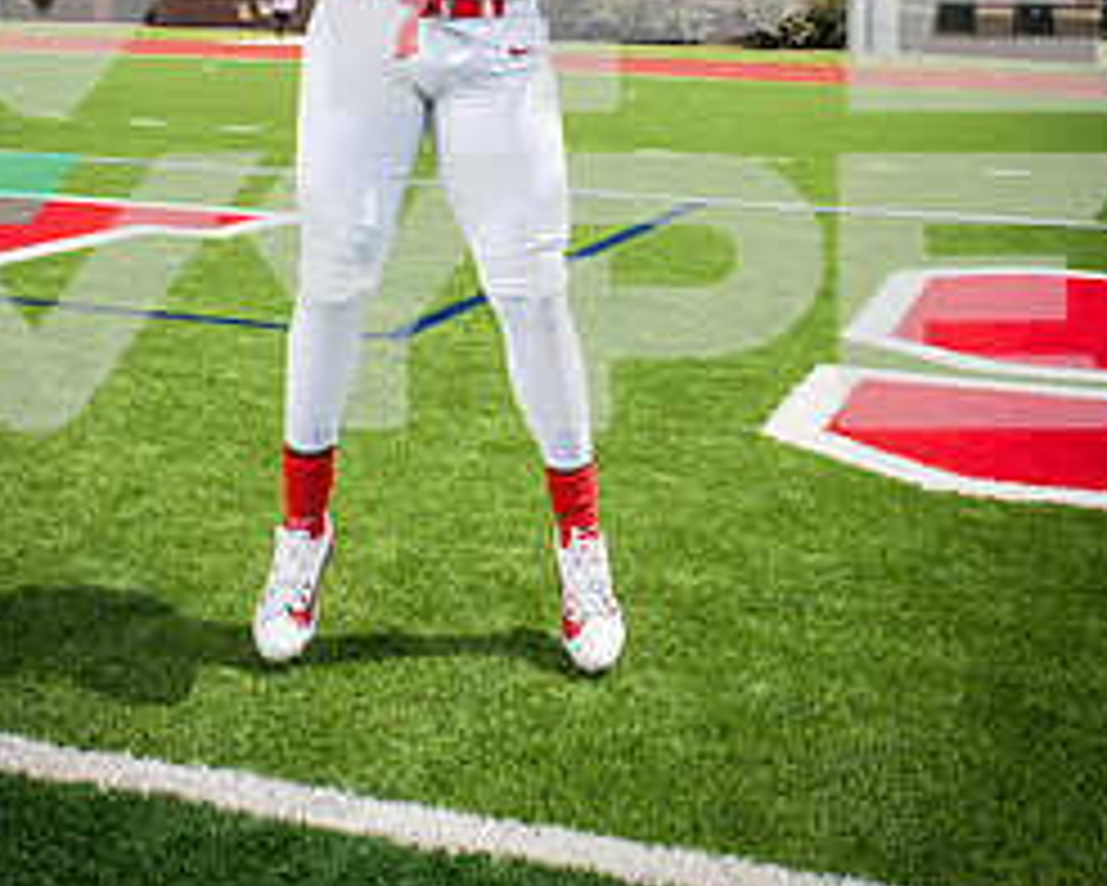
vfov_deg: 24.2
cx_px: 482
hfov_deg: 31.4
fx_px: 1967
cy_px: -22
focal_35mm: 60
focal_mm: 35
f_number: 7.1
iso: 160
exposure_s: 1/500
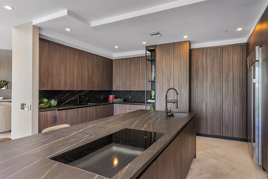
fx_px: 149
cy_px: 88
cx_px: 148
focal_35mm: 20
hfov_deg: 83.7
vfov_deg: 61.9
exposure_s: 1/13
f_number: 7.1
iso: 320
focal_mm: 17
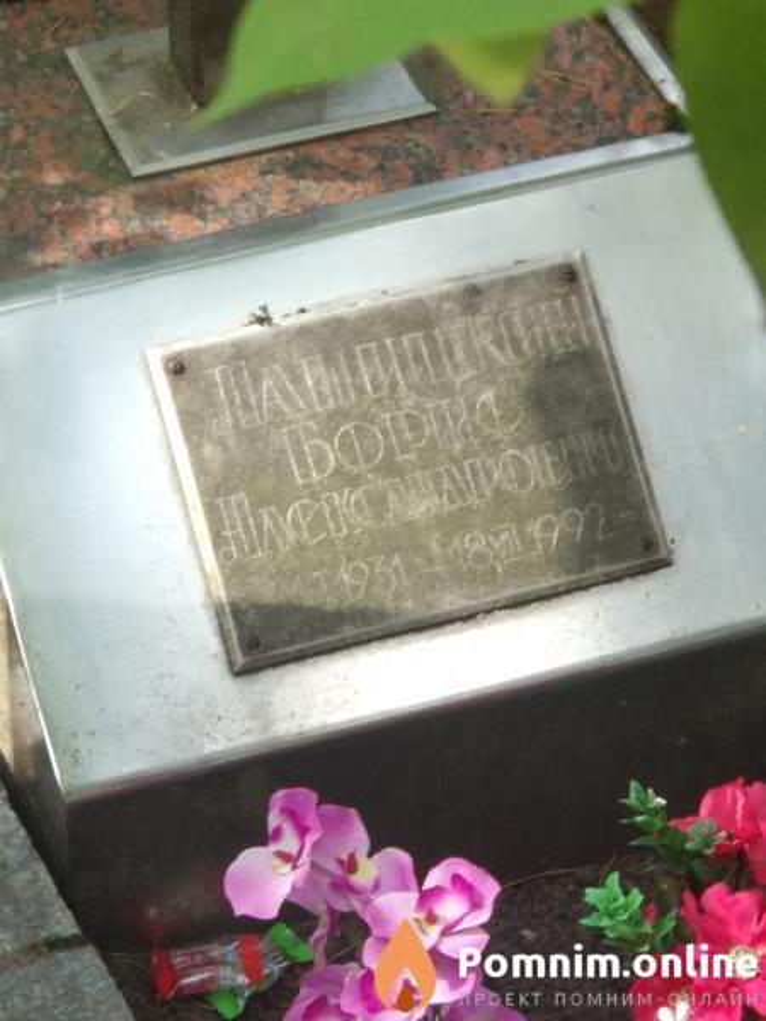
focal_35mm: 52
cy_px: 510
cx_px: 383
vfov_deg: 36.8
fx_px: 1534
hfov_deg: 28.0
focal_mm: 5.99
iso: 160
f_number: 2.6
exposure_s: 1/120
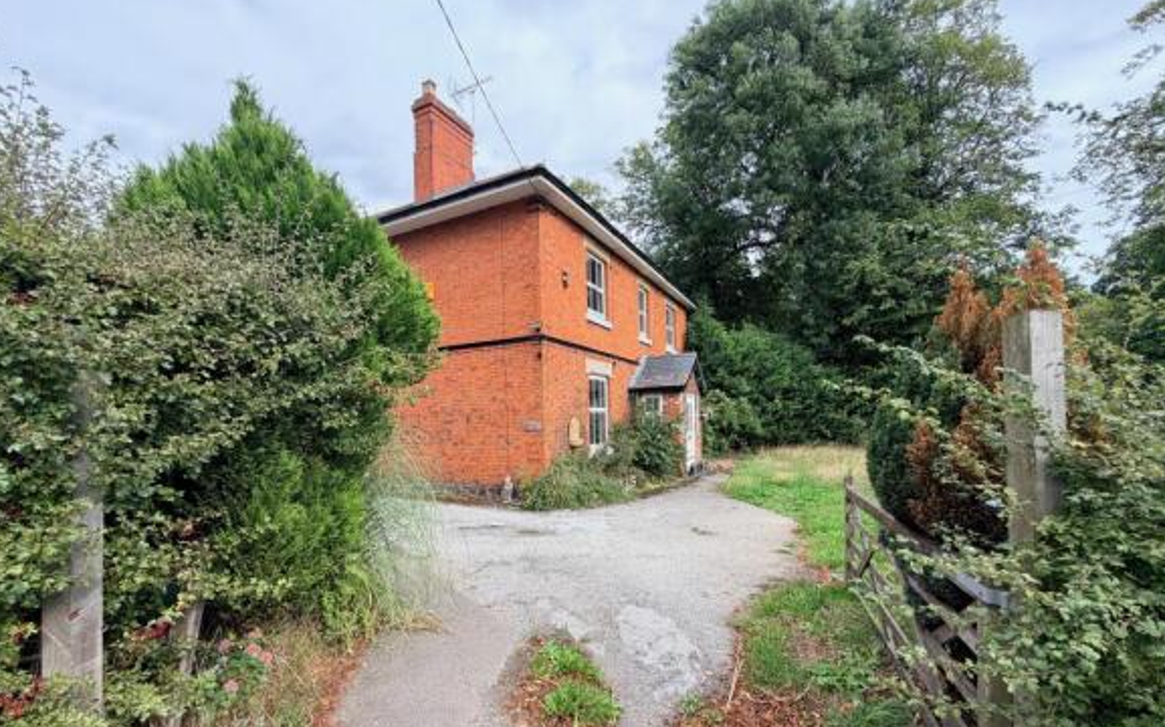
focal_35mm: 15
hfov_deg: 101.5
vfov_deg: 74.0
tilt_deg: -1.5
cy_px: 433
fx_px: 476
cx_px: 578
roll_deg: +1.1
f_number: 2.2
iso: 50
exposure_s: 1/329
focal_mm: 2.22
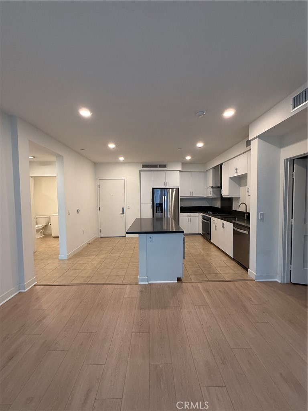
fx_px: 166
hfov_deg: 85.7
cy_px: 206
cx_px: 154
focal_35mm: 14
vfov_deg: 102.1
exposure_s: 1/120
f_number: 2.2
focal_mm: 2.22
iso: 400
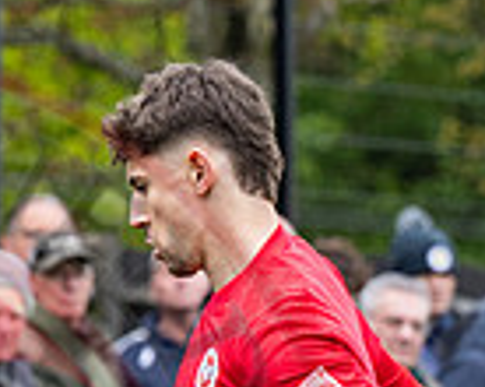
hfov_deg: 2.4
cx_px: 187
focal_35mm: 815
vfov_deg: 1.9
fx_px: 11682
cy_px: 629
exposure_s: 1/1600
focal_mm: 145
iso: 500
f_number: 4
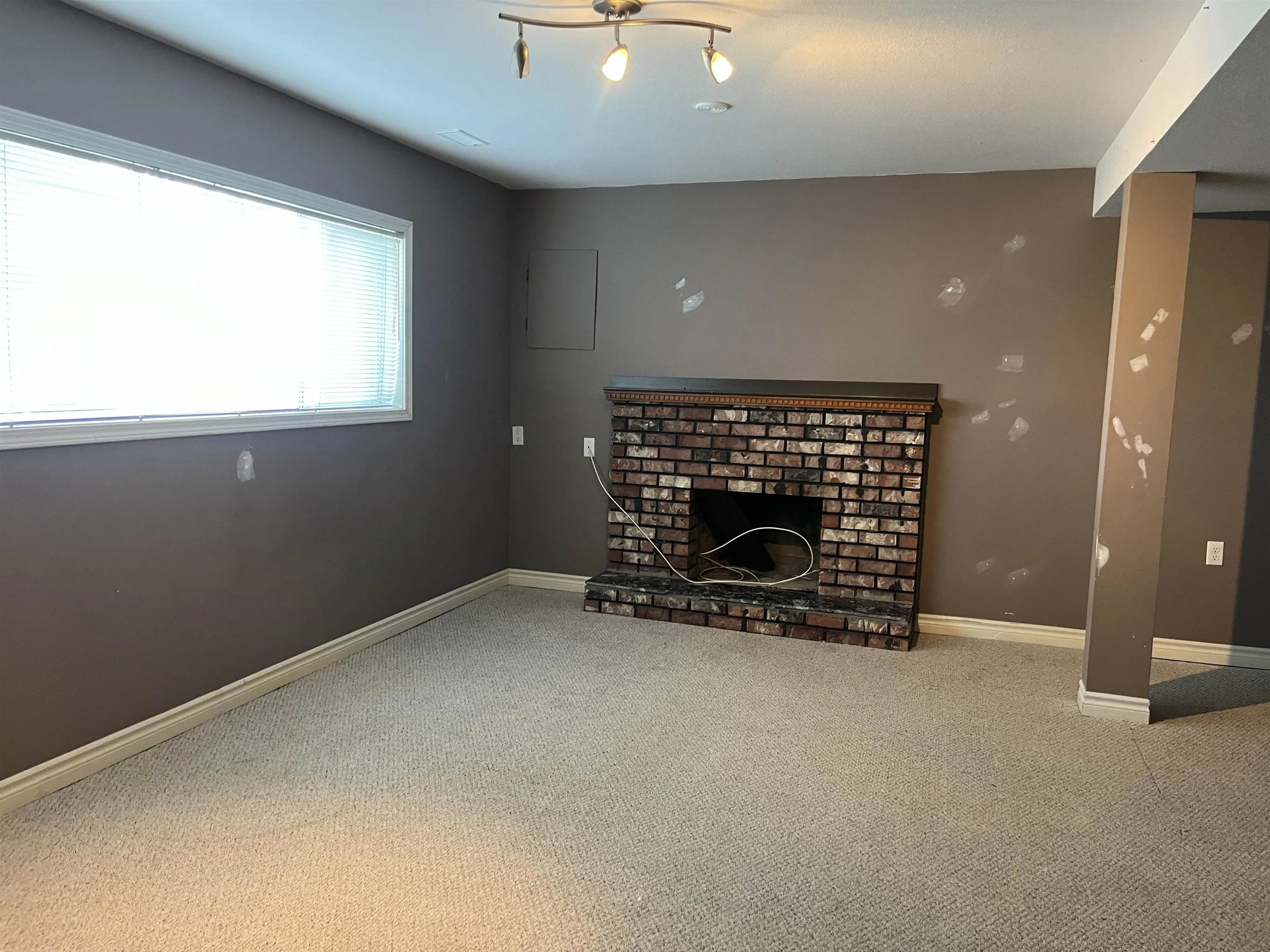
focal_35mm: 26
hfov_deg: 67.3
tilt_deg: -7.0
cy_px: 476
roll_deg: -0.2
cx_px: 635
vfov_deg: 53.1
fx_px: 954
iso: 250
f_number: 1.6
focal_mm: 5.1
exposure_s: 1/60
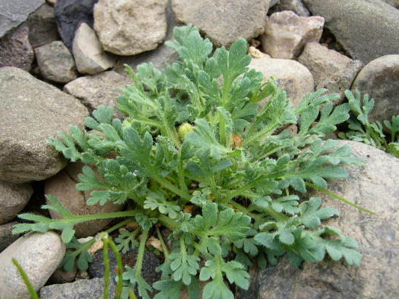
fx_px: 484
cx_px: 183
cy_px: 140
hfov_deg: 44.7
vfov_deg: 34.4
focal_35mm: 42
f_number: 2.8
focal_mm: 5.8
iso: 80
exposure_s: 1/160
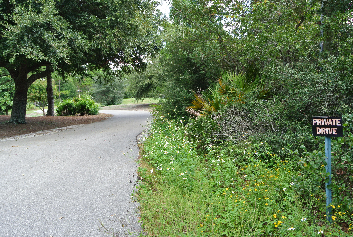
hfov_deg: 54.3
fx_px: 344
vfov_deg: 38.0
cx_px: 176
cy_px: 118
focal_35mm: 35
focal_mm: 13
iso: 100
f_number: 5.6
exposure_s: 1/80
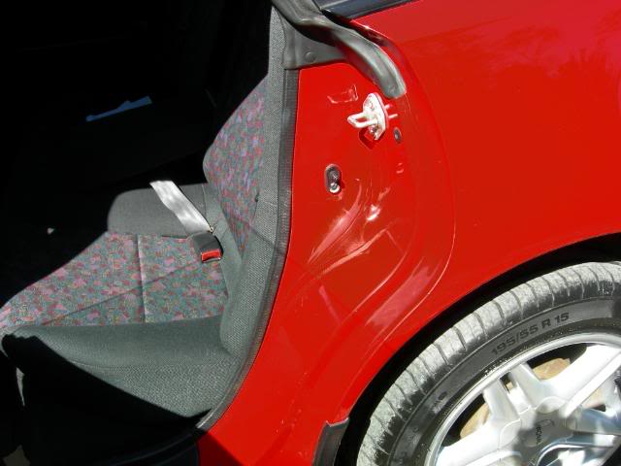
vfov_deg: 39.7
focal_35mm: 36
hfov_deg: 51.4
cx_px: 310
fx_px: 646
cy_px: 233
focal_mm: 7.5
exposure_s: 1/130
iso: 64
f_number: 4.8
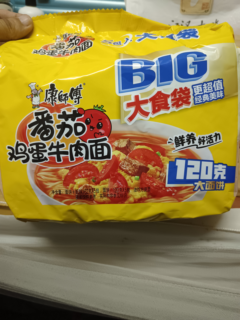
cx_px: 120
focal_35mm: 27
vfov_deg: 65.3
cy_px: 160
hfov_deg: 51.4
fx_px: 250
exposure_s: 1/100
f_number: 1.9
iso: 3375
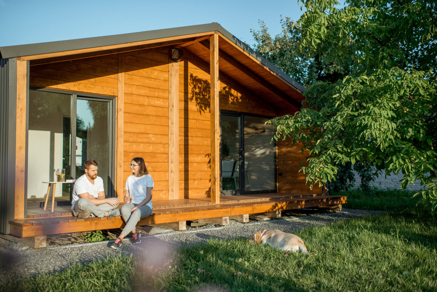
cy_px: 146
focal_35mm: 35
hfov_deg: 54.4
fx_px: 425
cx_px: 218
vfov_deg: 37.9
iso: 100
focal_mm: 35
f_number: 2
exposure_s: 1/1250
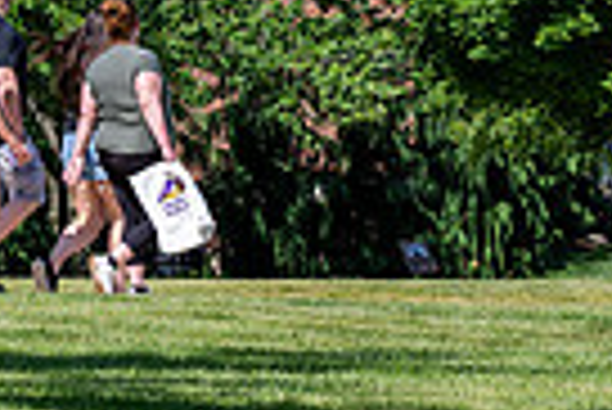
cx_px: 144
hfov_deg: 5.5
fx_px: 6314
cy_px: -255
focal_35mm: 371
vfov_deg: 3.7
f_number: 7.1
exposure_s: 1/320
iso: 125
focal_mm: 87
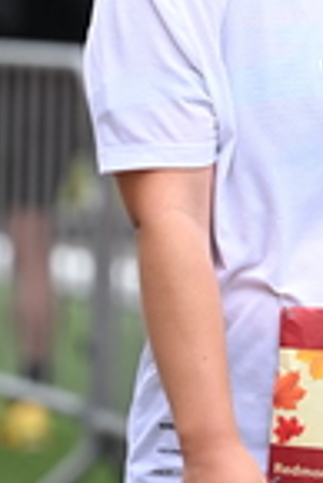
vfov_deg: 5.4
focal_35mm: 379
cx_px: 331
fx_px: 5088
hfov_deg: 3.6
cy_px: -137
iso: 640
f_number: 2.8
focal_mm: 100
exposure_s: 1/2000
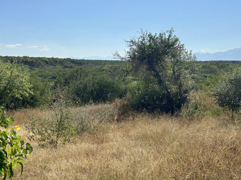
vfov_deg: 30.3
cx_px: 120
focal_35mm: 48
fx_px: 334
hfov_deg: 39.7
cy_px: 90
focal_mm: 6.86
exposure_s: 1/7092
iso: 64
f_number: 1.78
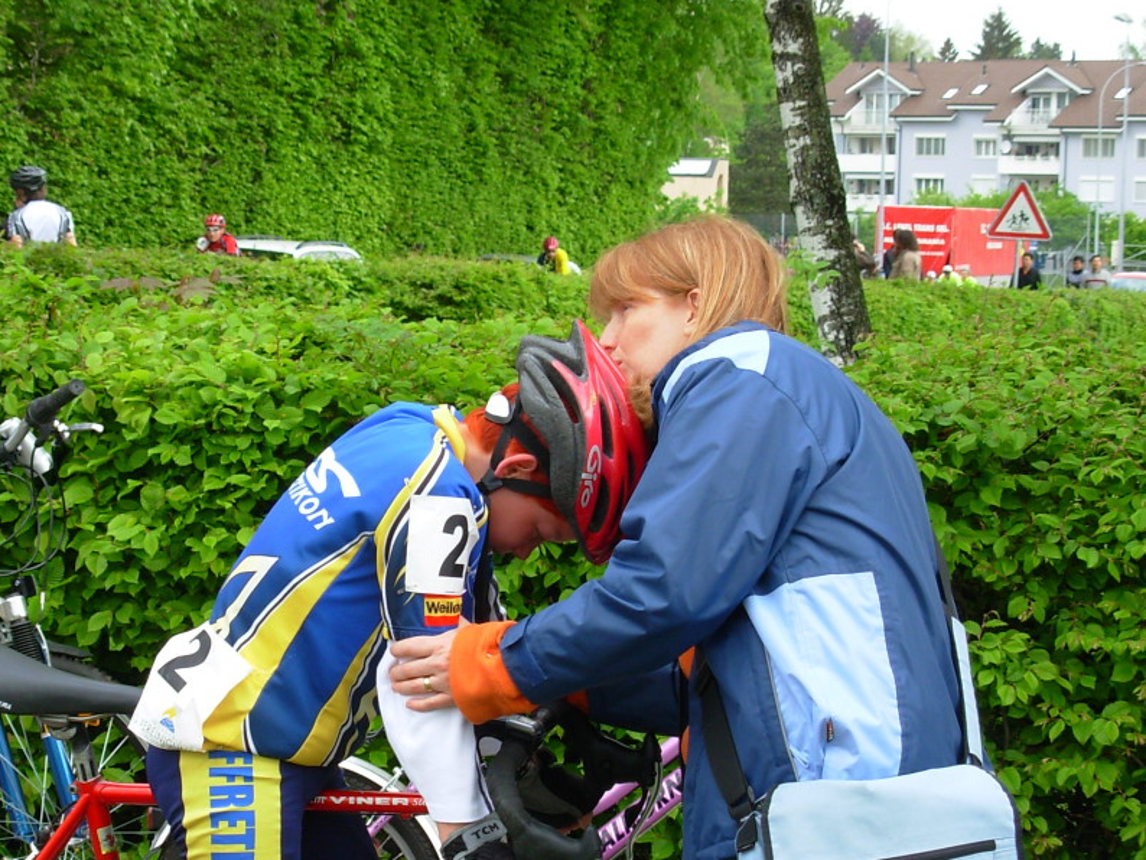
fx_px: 3245
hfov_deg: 20.0
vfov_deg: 15.1
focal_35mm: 98
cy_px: 514
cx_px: 459
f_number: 3.6
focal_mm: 12.5
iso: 50
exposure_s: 1/176
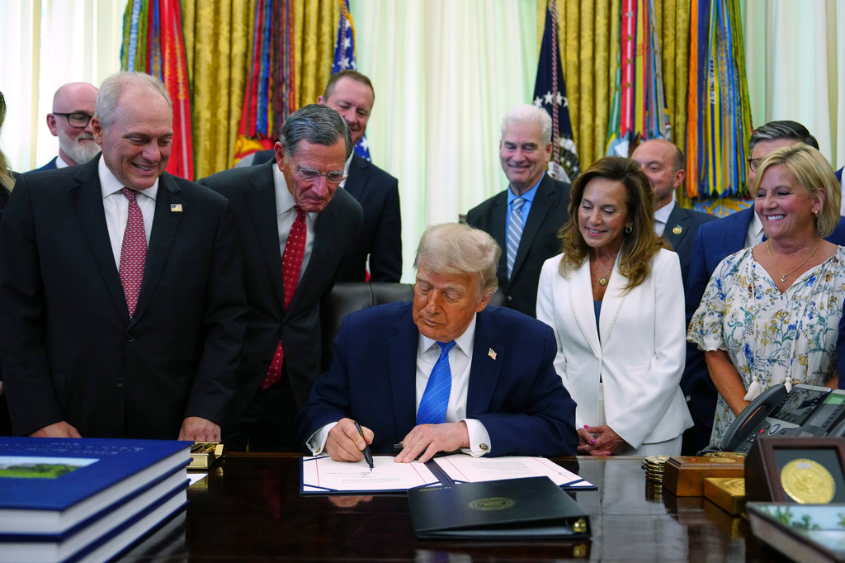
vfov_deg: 36.8
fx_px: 845
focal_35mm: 36
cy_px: 282
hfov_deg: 53.1
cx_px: 422
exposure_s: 1/320
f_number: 2.8
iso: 4000
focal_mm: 36
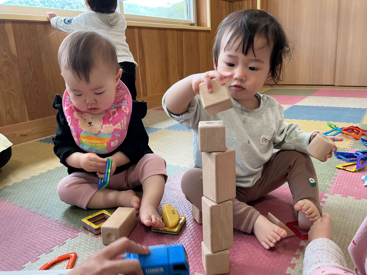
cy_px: 139
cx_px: 189
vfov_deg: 46.8
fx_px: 318
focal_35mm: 30
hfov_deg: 60.0
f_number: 1.8
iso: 64
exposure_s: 1/120
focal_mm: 3
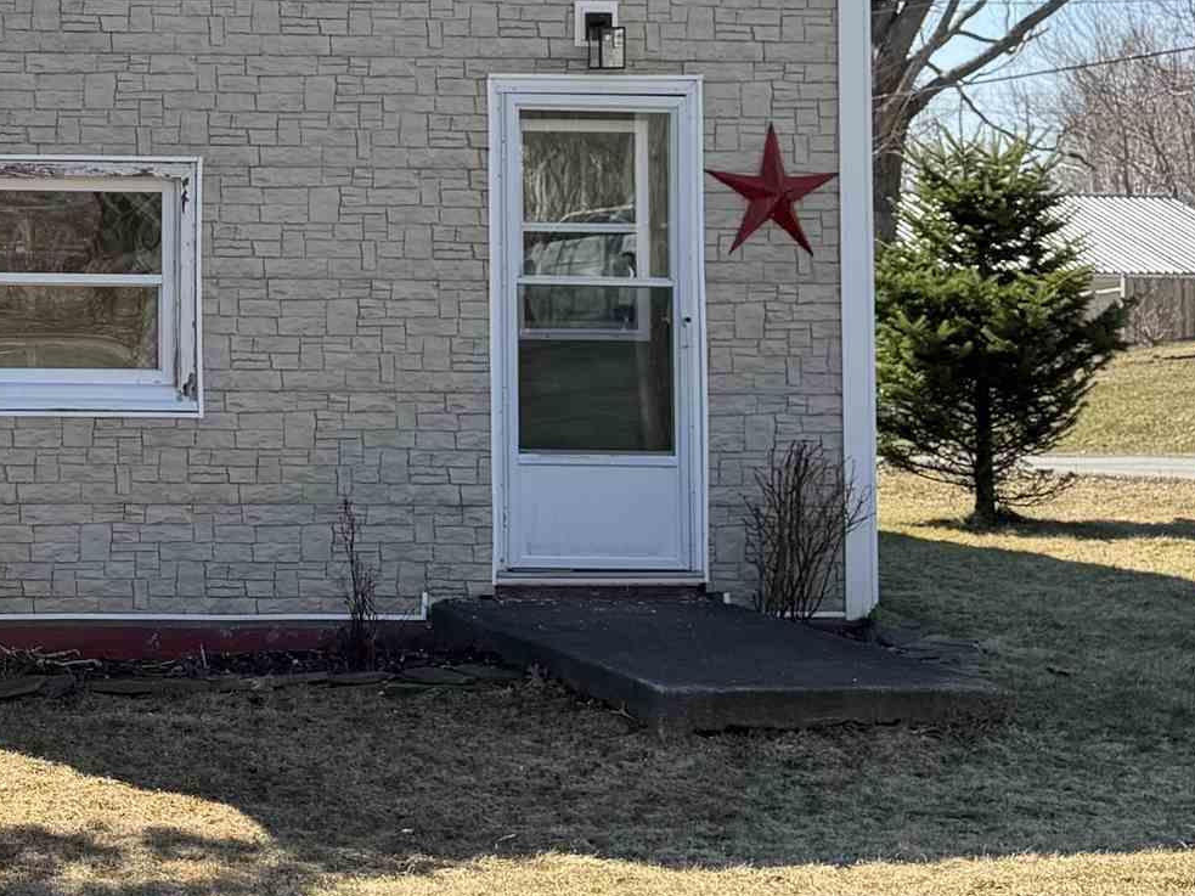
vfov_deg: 19.4
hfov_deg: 23.8
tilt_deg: +3.6
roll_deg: -1.1
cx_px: -227
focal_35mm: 75
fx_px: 2589
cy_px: 134
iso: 100
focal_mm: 6.76
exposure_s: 1/2703
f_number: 1.78
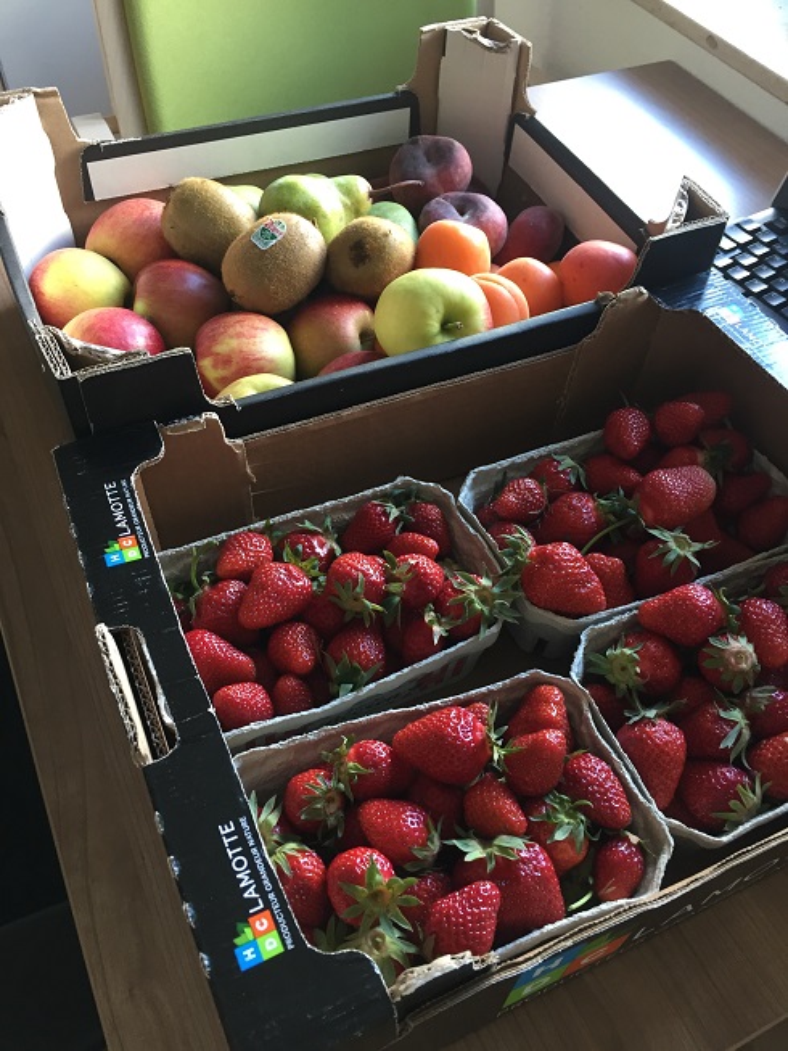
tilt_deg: -50.4
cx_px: 394
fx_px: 880
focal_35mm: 29
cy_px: 526
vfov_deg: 61.7
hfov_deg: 48.2
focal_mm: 4.15
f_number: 2.2
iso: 125
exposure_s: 1/33
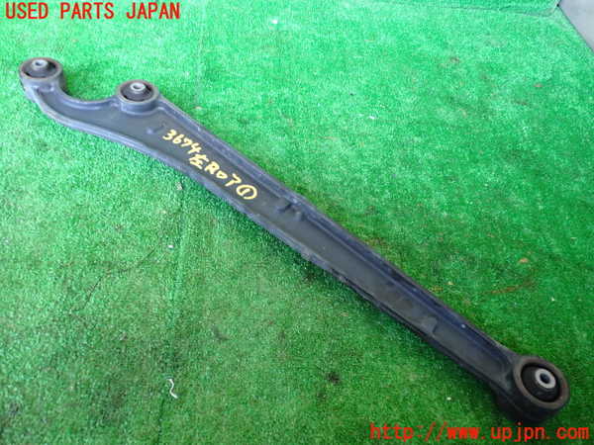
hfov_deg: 60.0
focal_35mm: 30
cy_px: 222
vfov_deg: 46.8
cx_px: 297
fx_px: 515
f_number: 2.3
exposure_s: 1/30
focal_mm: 5.4
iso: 400
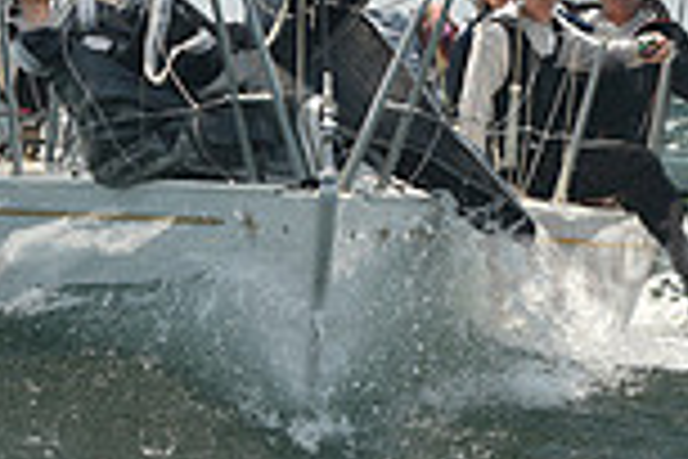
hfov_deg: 7.8
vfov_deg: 5.2
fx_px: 5064
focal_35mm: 265
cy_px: 38
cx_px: 247
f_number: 6.3
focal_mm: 70
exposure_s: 1/640
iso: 250
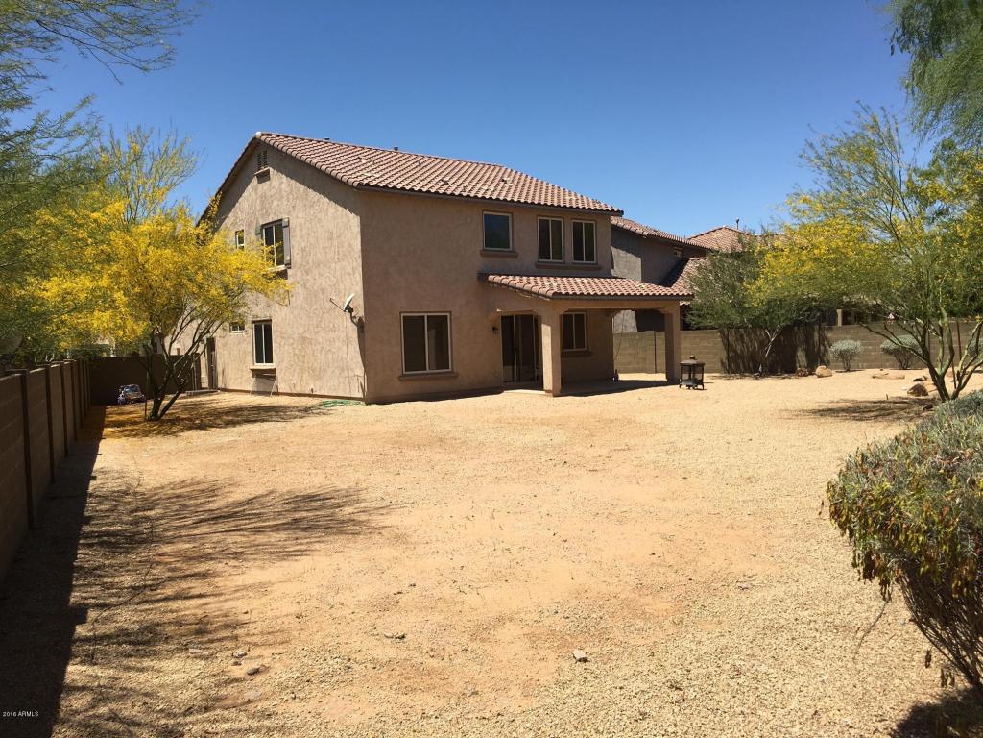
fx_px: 824
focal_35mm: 29
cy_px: 369
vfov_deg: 48.2
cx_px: 492
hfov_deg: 61.7
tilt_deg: -2.5
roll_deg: +2.8
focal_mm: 4.15
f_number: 2.2
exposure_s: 1/1637
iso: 25
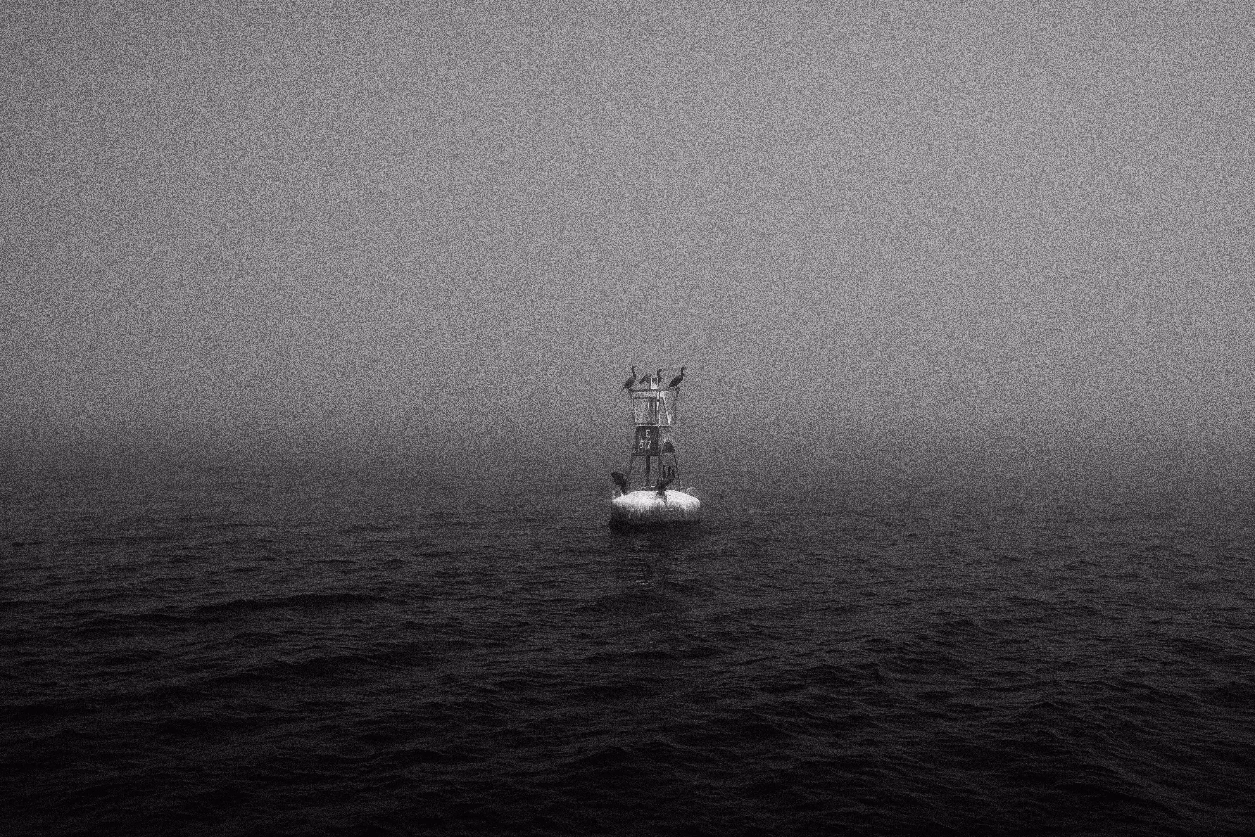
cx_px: 657
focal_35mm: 38
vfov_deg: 35.1
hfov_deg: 50.7
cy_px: 403
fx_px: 1325
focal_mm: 23
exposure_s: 1/950
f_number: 5.6
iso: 160
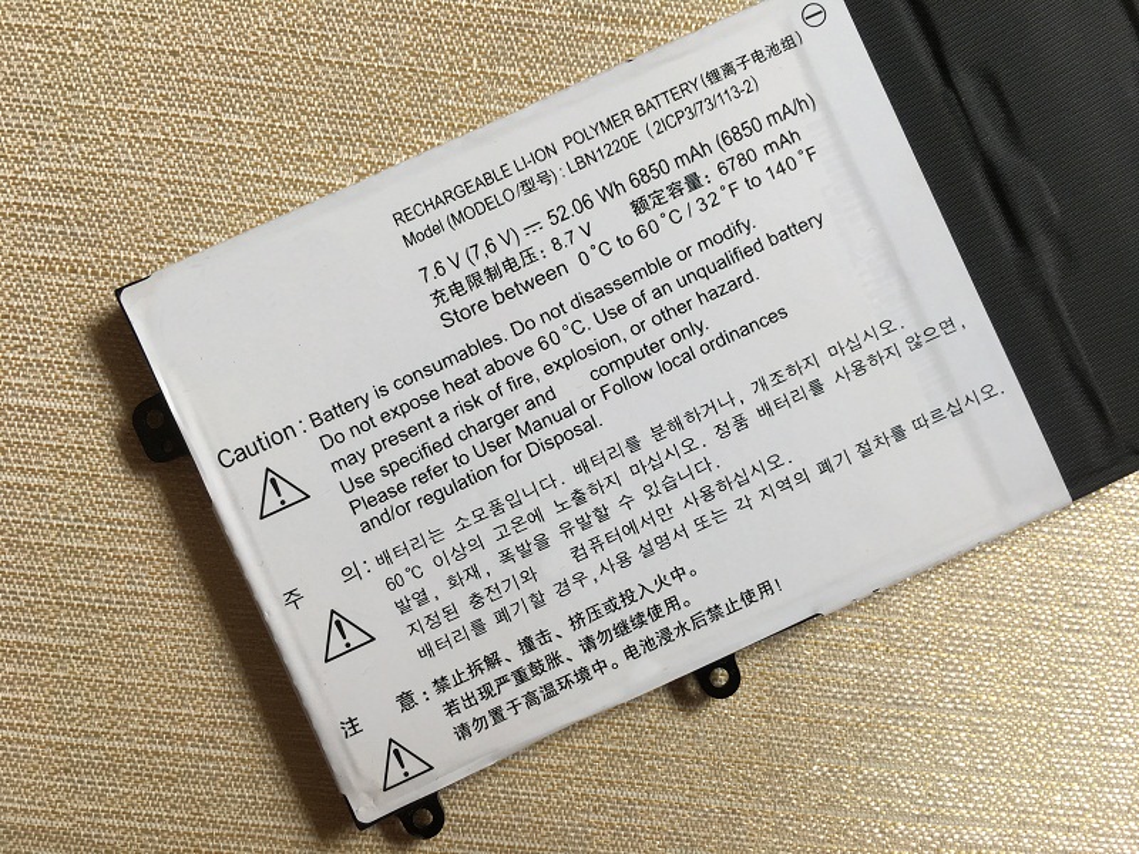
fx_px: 954
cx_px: 570
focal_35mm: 29
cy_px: 427
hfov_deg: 61.7
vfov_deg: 48.2
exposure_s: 1/100
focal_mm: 4.15
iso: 40
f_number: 2.2
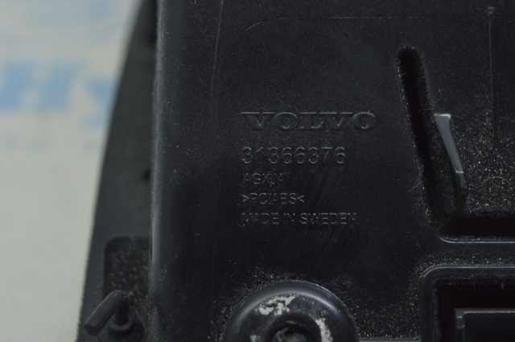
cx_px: 258
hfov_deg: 28.1
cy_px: 171
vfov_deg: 18.9
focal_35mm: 72
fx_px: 1029
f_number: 5.3
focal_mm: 48
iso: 400
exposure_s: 1/40
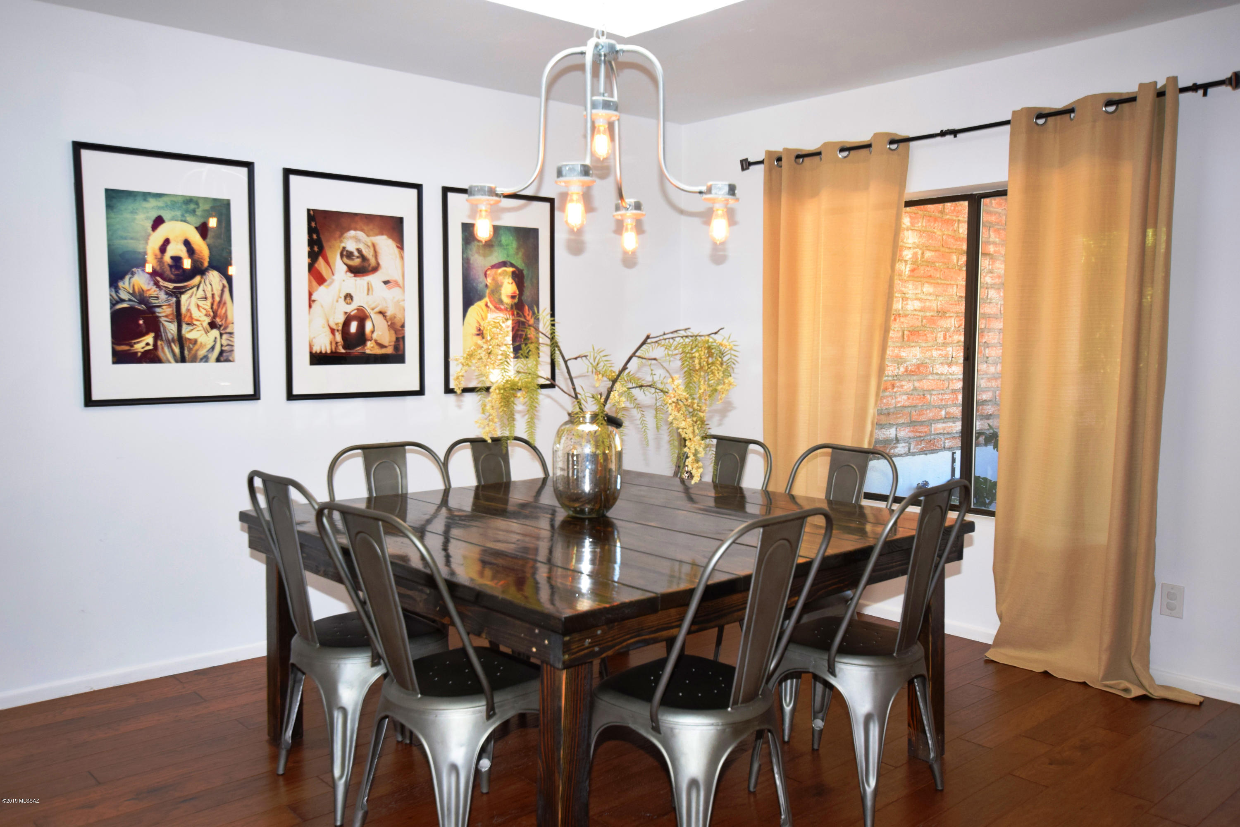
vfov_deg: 43.6
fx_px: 1033
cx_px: 620
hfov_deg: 61.9
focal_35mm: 30
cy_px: 414
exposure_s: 1/100
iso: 800
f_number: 5
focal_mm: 20
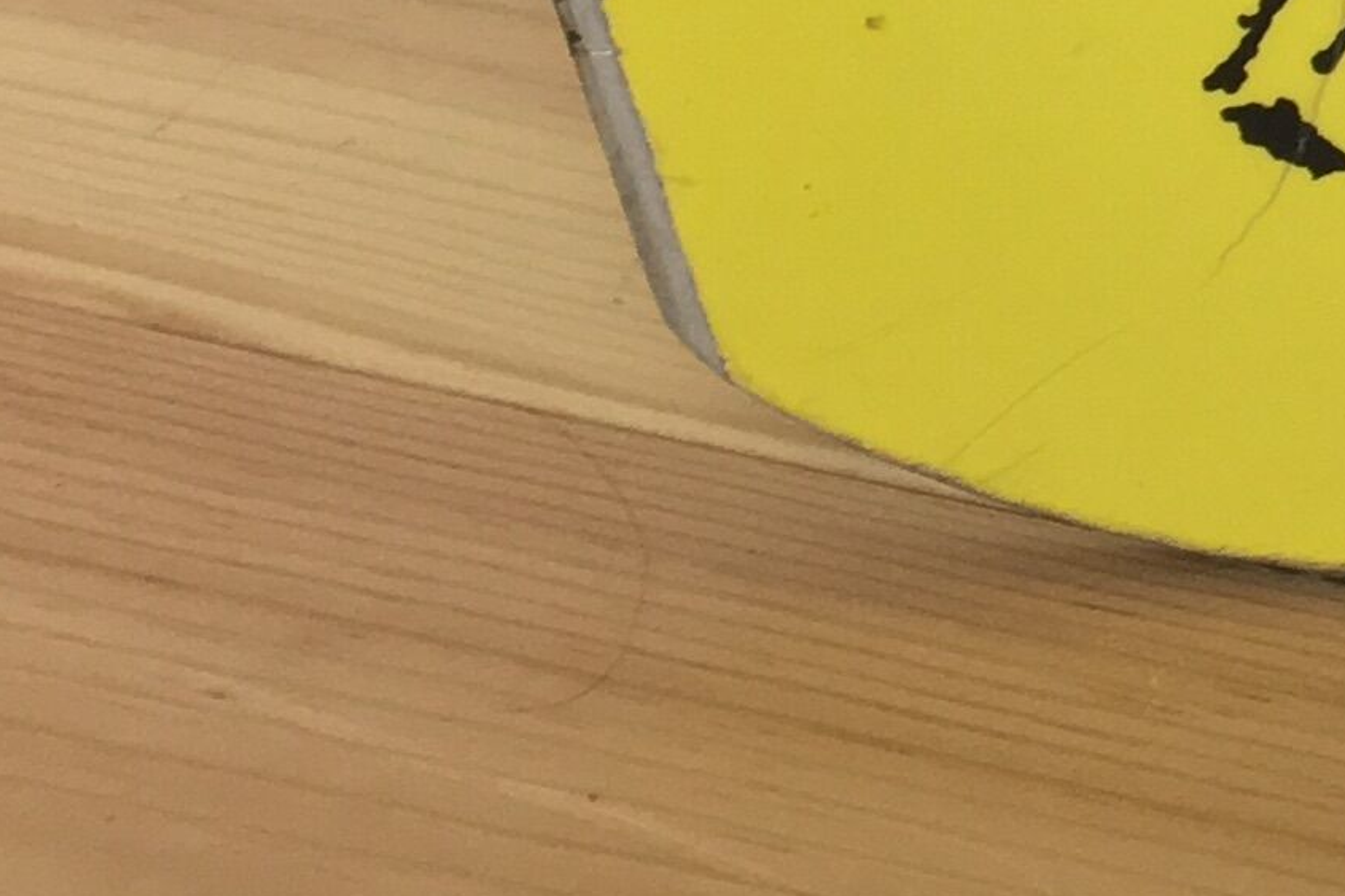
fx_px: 5379
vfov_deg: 8.9
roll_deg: -8.2
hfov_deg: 12.6
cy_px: -1019
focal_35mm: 144
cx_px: 2642
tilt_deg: -21.7
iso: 50
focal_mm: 4.15
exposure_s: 1/33
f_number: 2.2
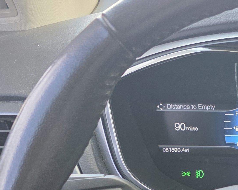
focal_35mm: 82
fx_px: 578
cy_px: 261
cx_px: 339
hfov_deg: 20.5
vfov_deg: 17.3
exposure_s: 1/180
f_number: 1.7
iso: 125
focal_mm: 6.3
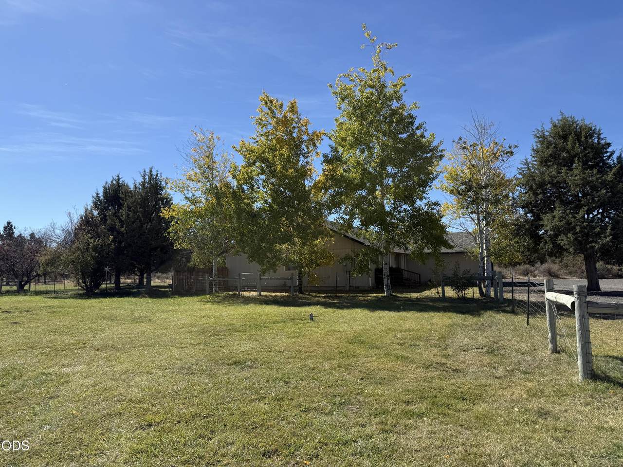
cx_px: 312
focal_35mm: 24
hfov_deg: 71.6
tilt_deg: +8.1
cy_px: 234
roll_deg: +1.3
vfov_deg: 56.8
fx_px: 432
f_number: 1.78
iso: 80
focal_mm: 6.76
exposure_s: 1/4405
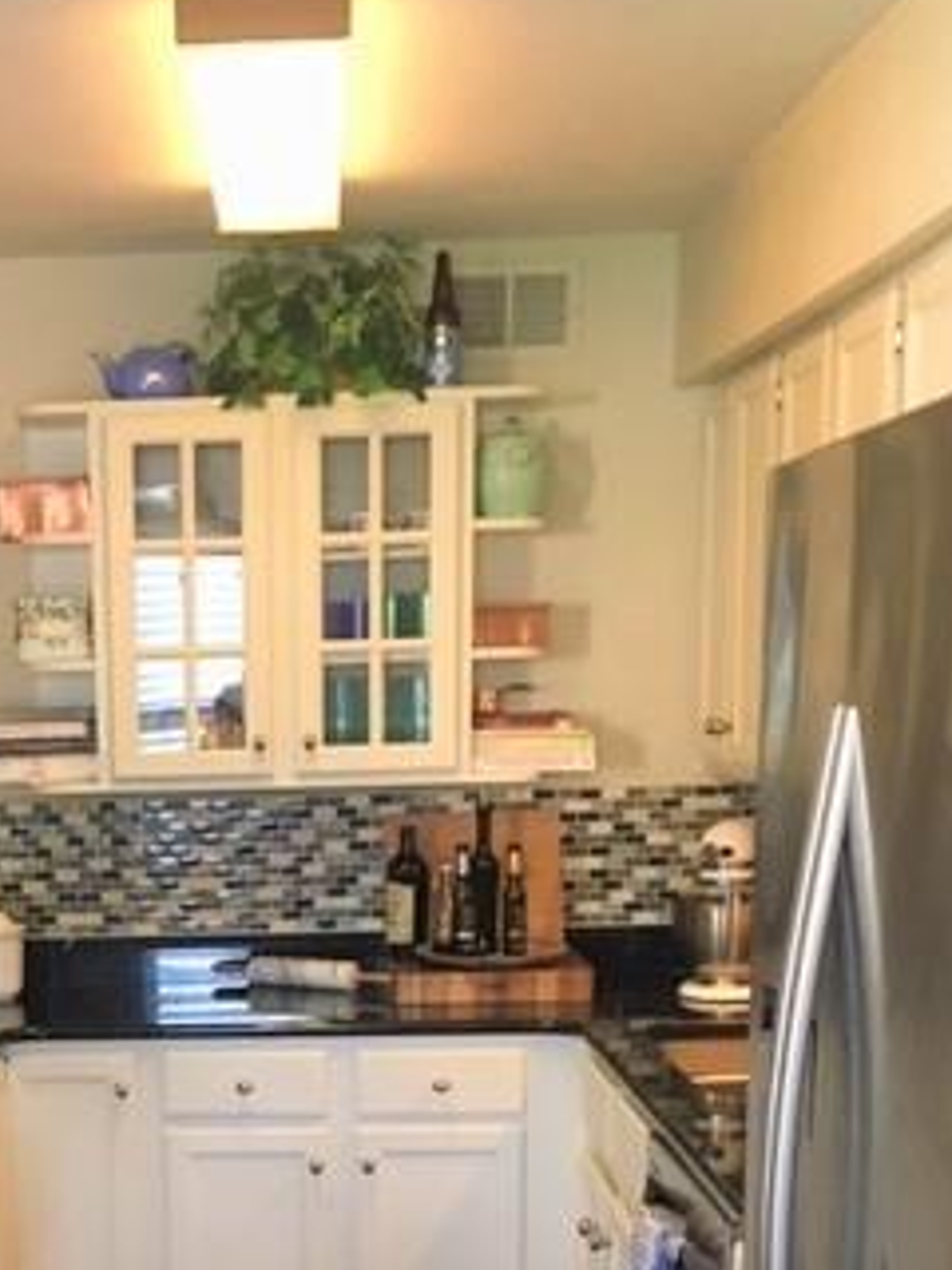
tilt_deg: -13.2
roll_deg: +2.6
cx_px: 147
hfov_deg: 24.7
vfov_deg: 31.6
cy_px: 1147
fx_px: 2127
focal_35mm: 58
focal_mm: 4.15
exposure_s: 1/30
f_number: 2.2
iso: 200
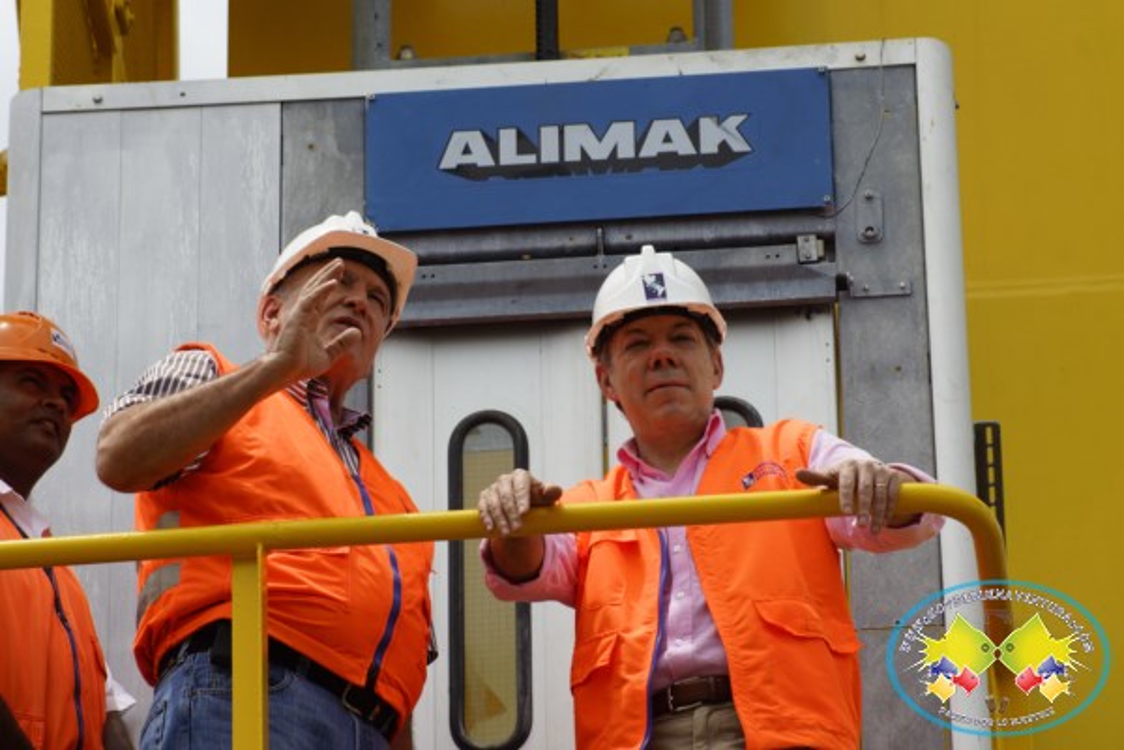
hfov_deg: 9.8
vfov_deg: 6.5
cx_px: 562
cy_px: 375
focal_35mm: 210
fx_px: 6556
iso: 200
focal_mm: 140
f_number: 7.1
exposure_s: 1/800
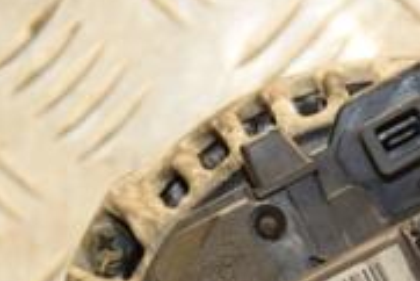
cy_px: 448
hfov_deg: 6.7
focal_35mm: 308
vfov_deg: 4.4
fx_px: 3596
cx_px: 392
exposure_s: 1/80
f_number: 5.3
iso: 800
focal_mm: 62
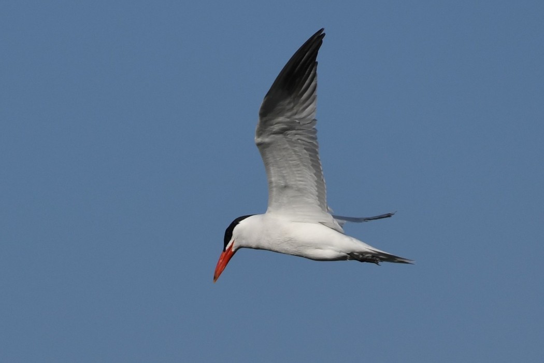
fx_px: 11332
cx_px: 272
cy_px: 182
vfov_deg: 1.8
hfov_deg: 2.7
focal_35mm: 750
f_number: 6.3
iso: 200
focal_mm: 500
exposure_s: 1/2500
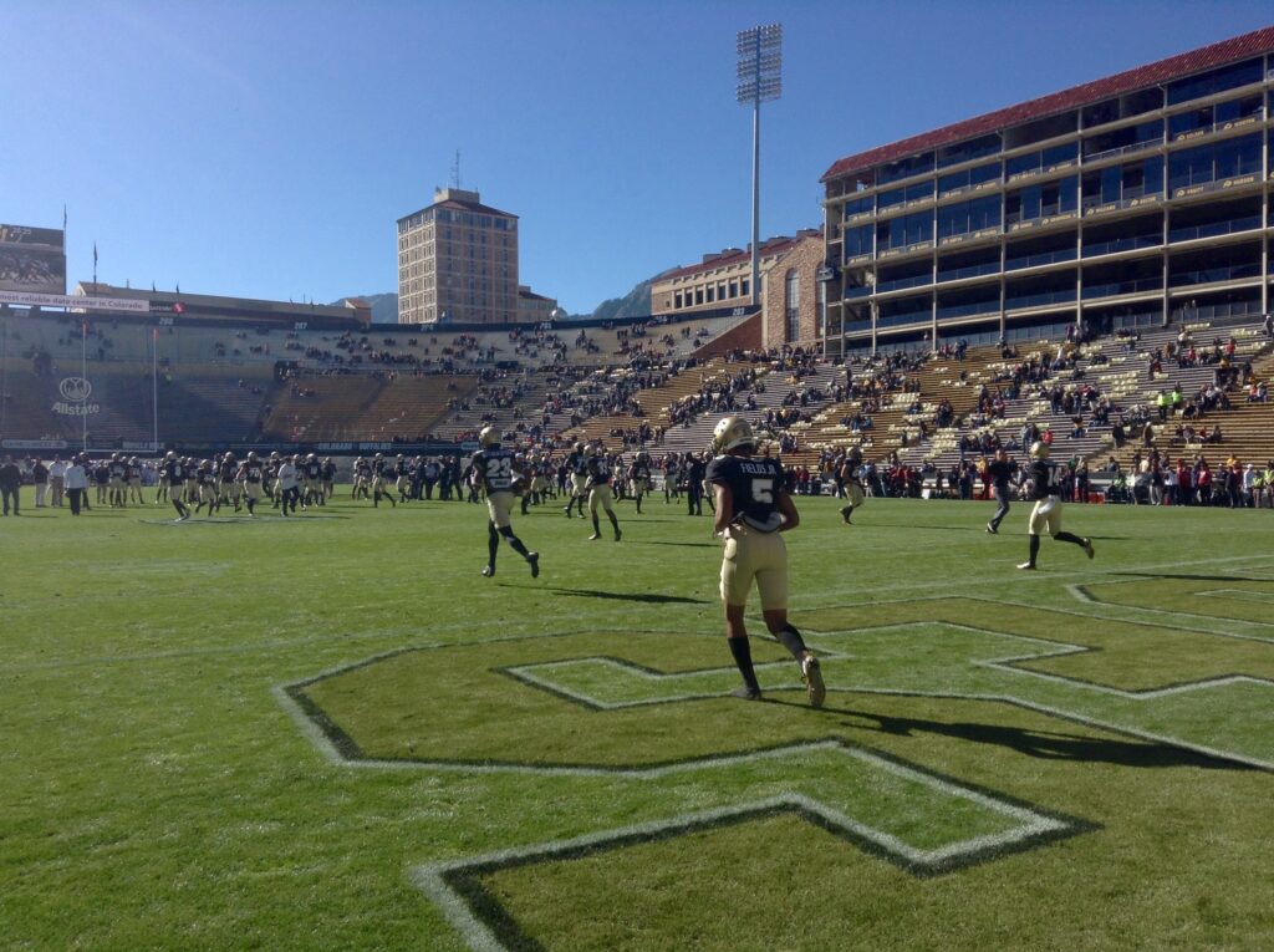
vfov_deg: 42.8
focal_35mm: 33
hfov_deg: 55.4
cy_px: 476
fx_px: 1213
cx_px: 637
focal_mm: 3.3
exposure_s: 1/1114
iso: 25
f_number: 2.4
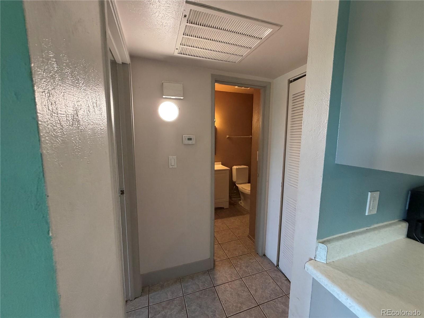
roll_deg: -0.5
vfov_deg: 85.7
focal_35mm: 14
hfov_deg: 102.1
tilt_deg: -7.9
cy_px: 159
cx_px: 212
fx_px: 171
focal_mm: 2.22
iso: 320
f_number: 2.2
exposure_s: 1/120
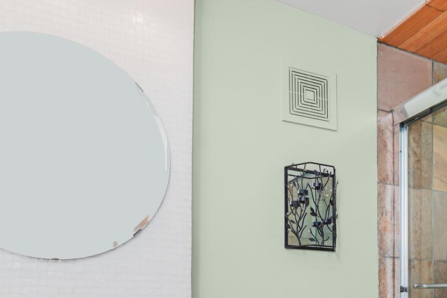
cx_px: 325
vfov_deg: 32.4
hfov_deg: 49.1
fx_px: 472
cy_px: 294
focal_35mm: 38
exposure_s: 1/8
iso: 50
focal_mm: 16
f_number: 5.6
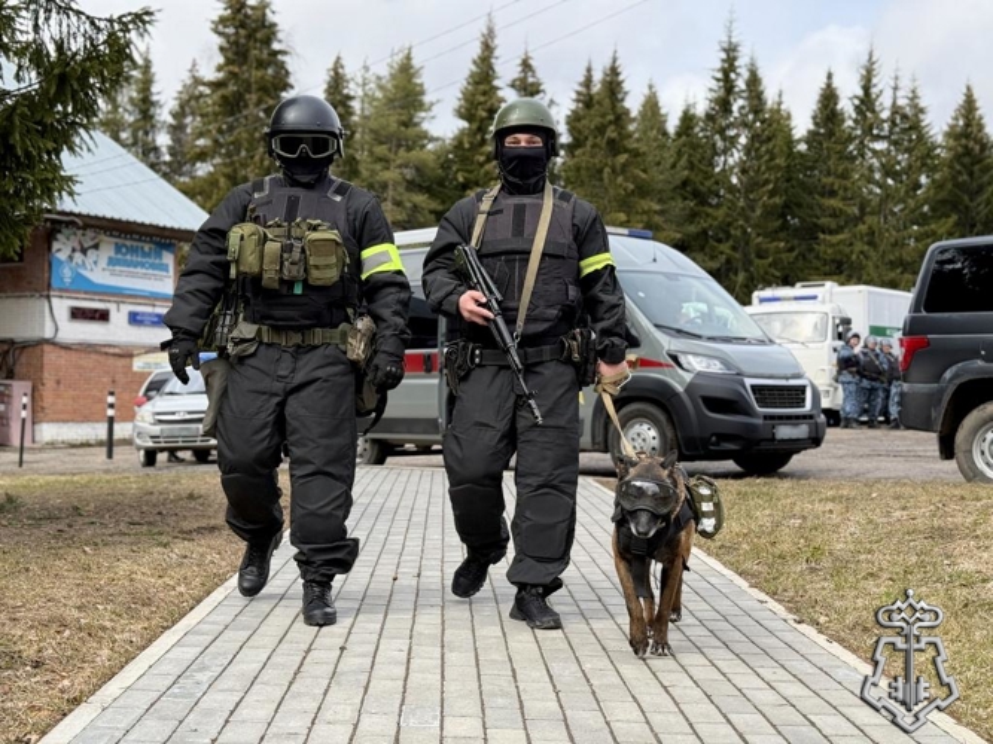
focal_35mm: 48
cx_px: 496
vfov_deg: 30.3
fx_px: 1377
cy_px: 372
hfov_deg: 39.7
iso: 100
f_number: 1.78
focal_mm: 6.76
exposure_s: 1/1795
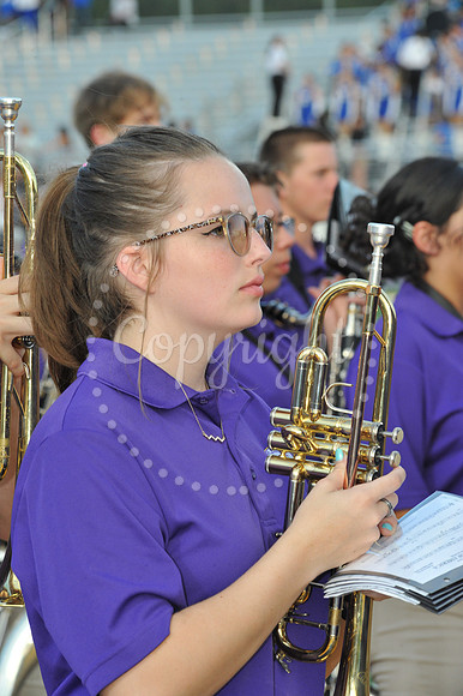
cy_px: 348
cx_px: 232
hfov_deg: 8.1
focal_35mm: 170
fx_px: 3283
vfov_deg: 12.1
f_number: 13
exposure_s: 1/250
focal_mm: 170
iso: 1600
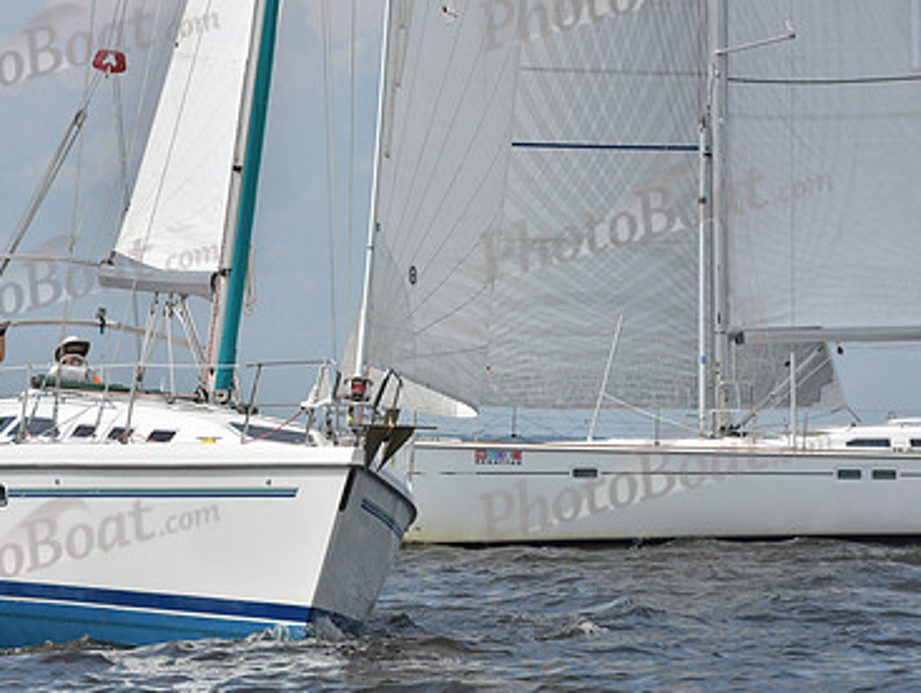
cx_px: 351
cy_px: 383
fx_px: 7883
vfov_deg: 5.0
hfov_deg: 6.7
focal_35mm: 296
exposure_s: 1/1250
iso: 320
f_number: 10
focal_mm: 195
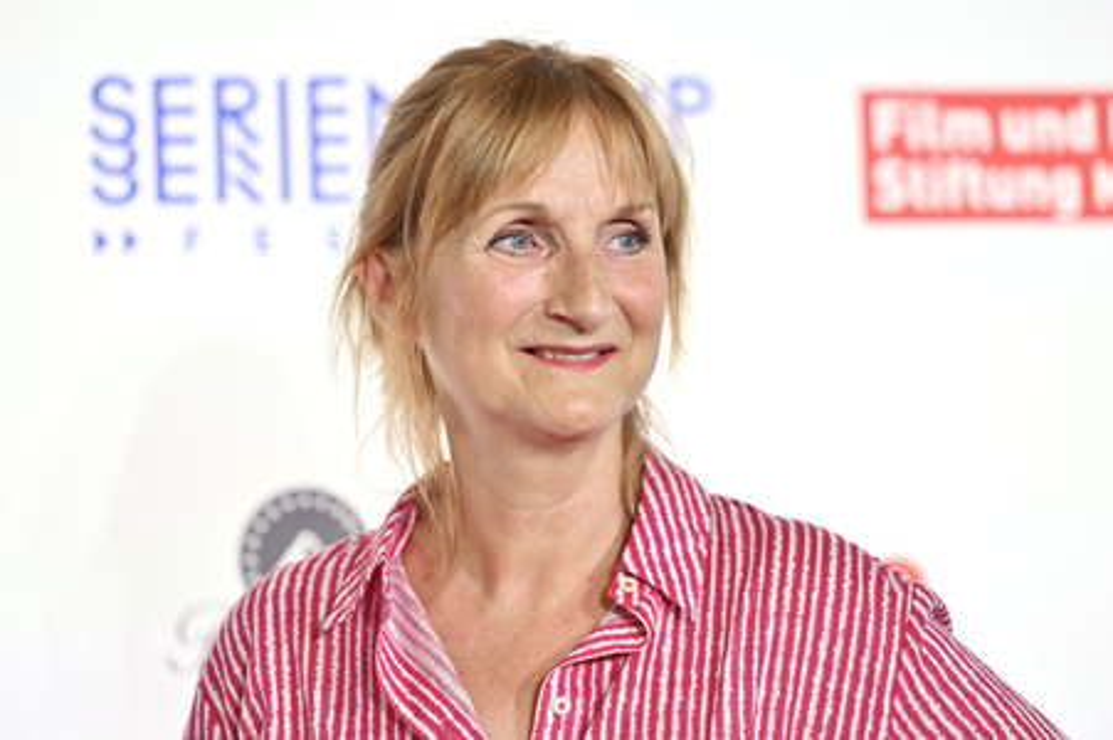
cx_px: 556
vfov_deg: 10.1
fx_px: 4171
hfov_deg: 15.2
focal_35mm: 135
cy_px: 370
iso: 400
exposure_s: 1/320
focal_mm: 135
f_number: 2.8
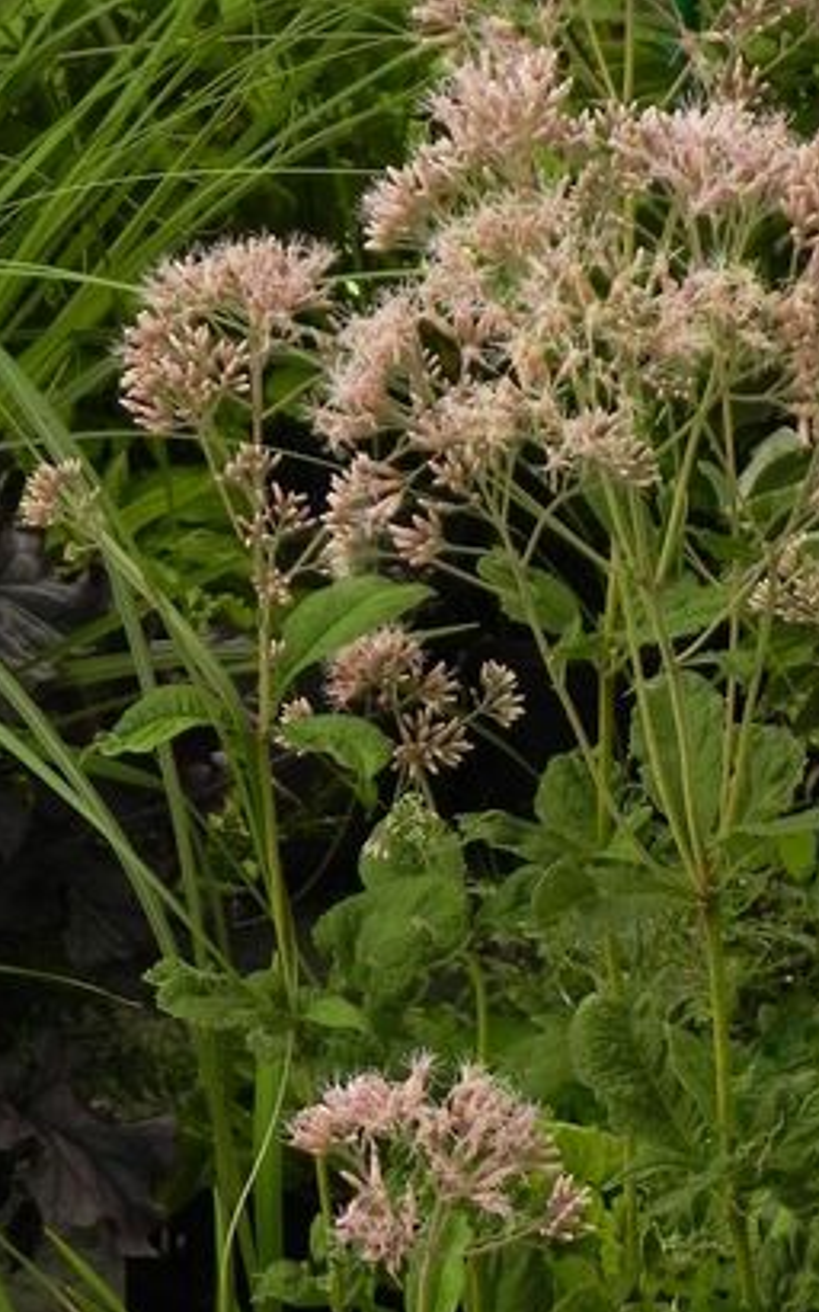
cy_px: 813
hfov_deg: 8.4
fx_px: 5539
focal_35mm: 155
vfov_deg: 13.5
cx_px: 723
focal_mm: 13.4
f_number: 4
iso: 160
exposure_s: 1/15
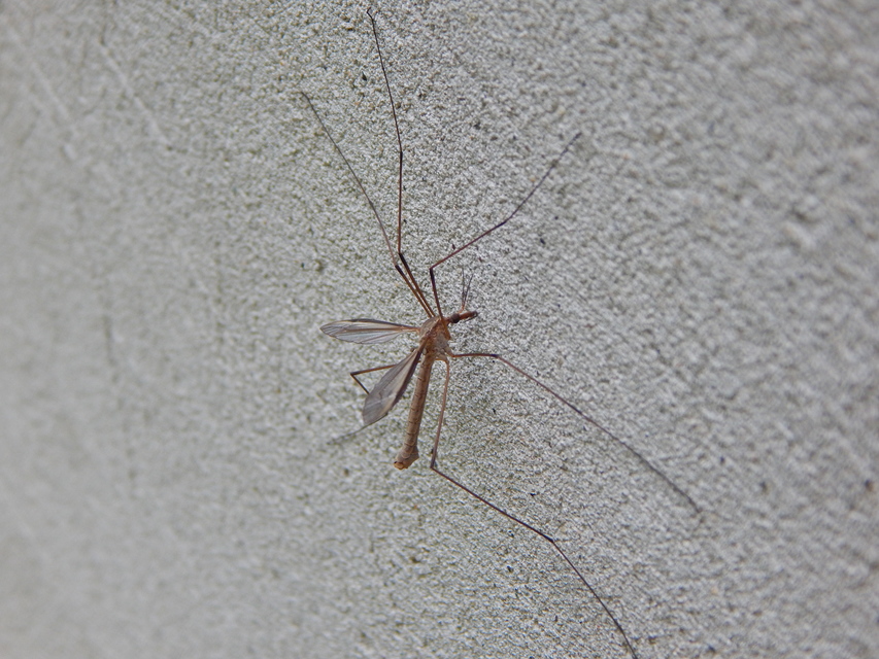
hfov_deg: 28.2
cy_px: 330
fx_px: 1752
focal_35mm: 69
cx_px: 440
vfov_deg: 21.3
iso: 220
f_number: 4.1
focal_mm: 12.3
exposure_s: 1/250
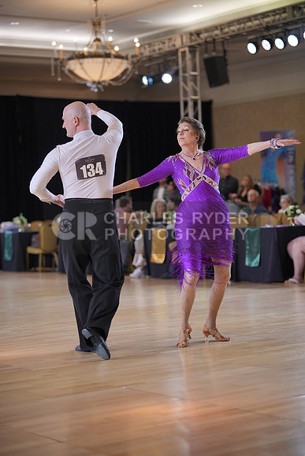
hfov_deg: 17.1
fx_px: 1016
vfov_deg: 25.4
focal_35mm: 80
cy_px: 228
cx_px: 152
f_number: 2
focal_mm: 80
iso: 800
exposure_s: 1/500
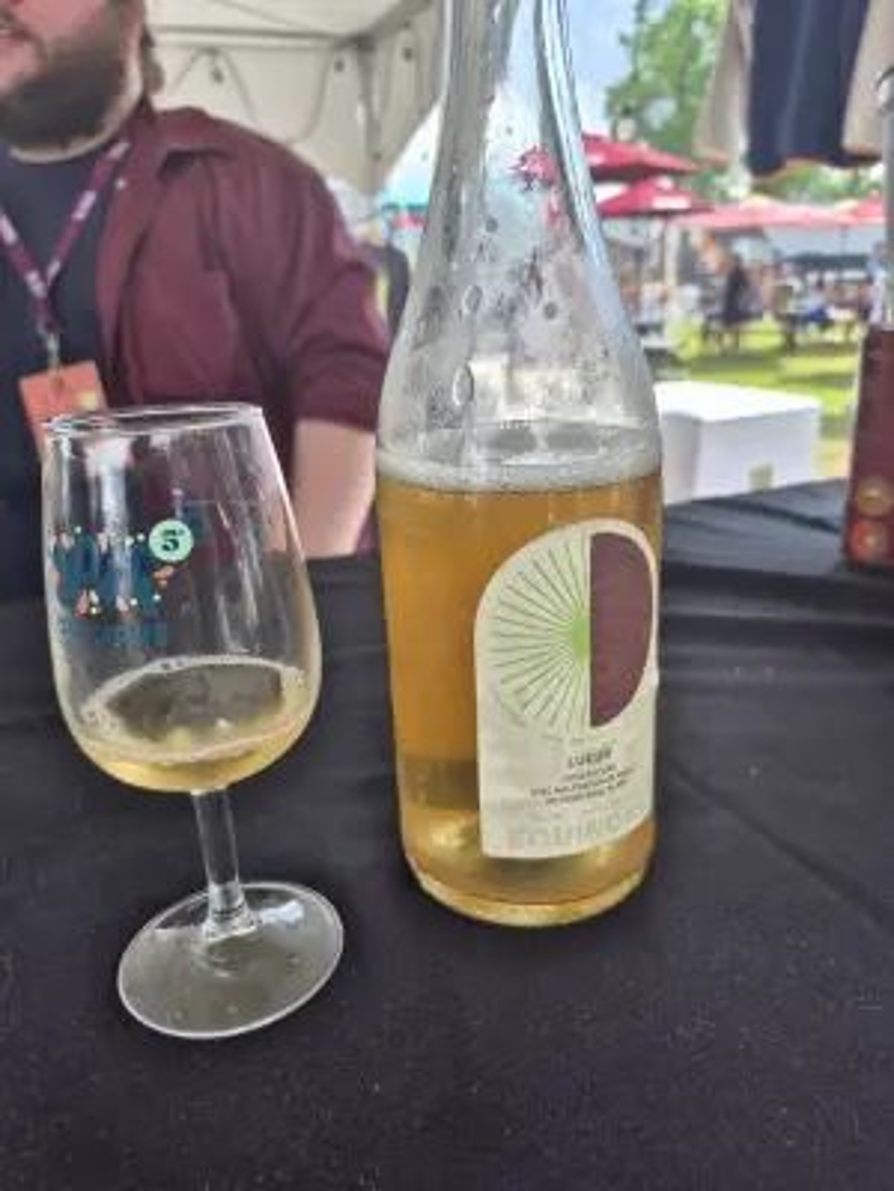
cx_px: 447
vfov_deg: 73.9
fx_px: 792
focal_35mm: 23
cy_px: 596
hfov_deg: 58.9
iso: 25
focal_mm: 5.4
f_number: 1.8
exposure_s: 1/456
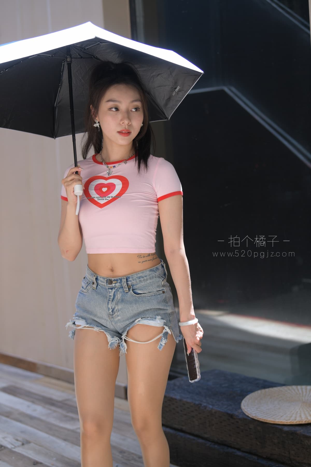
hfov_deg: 19.5
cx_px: 156
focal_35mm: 70
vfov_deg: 28.8
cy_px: 234
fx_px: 907
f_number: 3.5
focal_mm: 70
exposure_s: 1/400
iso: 220
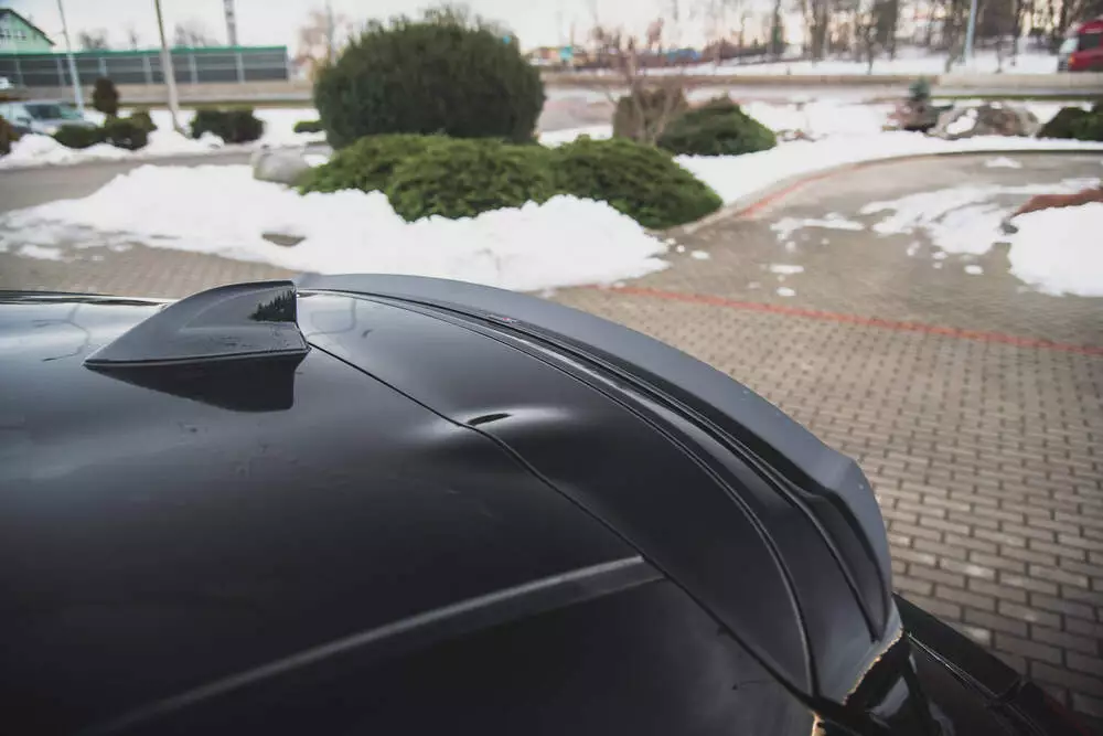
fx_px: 832
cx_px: 553
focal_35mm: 27
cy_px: 368
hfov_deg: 67.1
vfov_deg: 47.7
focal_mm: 27
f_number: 4
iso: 1250
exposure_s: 1/200
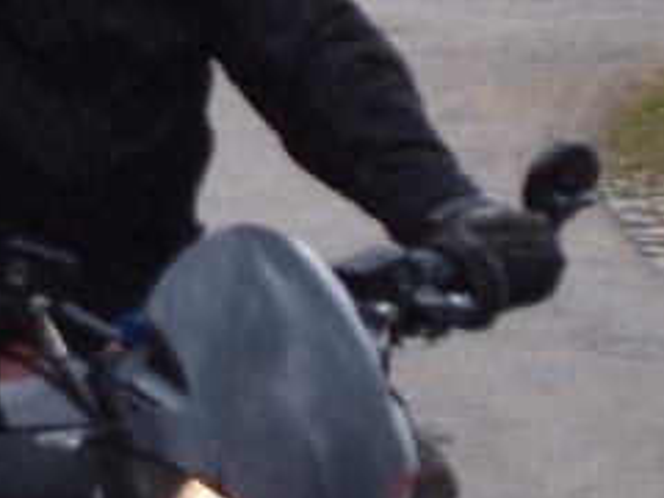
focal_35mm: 350
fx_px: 6714
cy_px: 119
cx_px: -221
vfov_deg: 4.2
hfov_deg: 5.6
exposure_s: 1/350
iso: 50
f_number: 4.8
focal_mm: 17.4
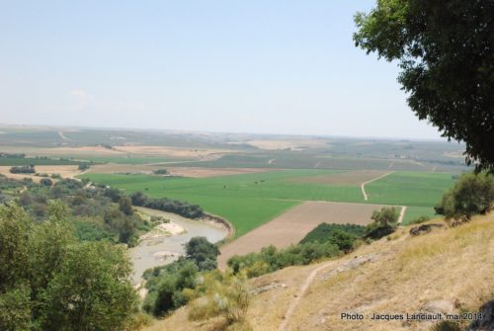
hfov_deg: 42.3
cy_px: 166
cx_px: 247
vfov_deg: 29.0
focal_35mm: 46
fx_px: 639
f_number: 13
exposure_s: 1/1250
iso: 1600
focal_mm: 31
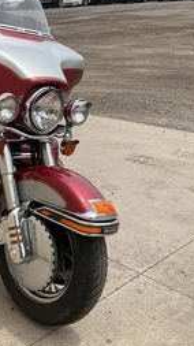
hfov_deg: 22.6
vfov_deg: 41.3
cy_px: 163
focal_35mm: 50
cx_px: -19
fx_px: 458
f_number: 1.8
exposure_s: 1/1279
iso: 25
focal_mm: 3
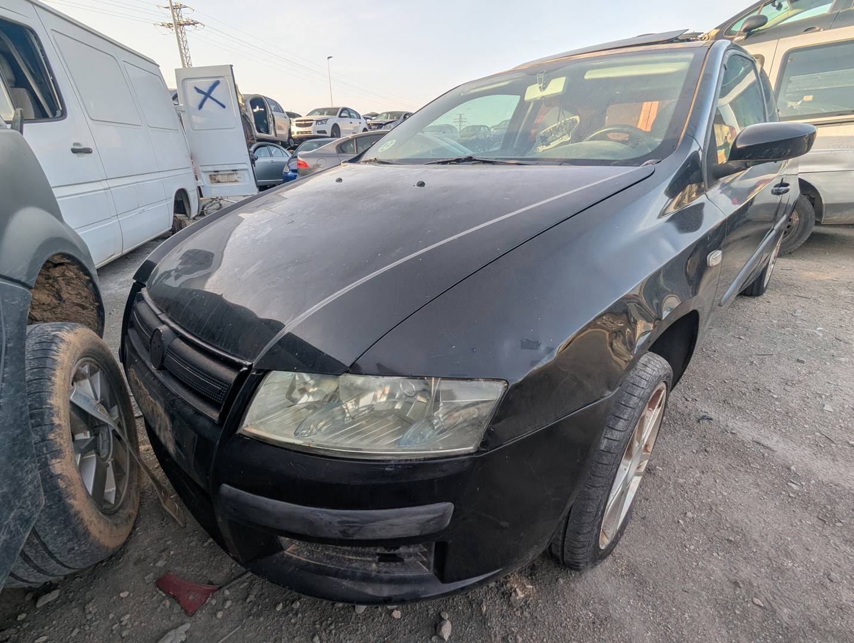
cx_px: 427
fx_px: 395
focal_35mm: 16
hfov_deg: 94.4
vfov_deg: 78.3
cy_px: 322
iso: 50
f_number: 2.2
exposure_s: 1/424
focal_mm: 2.35
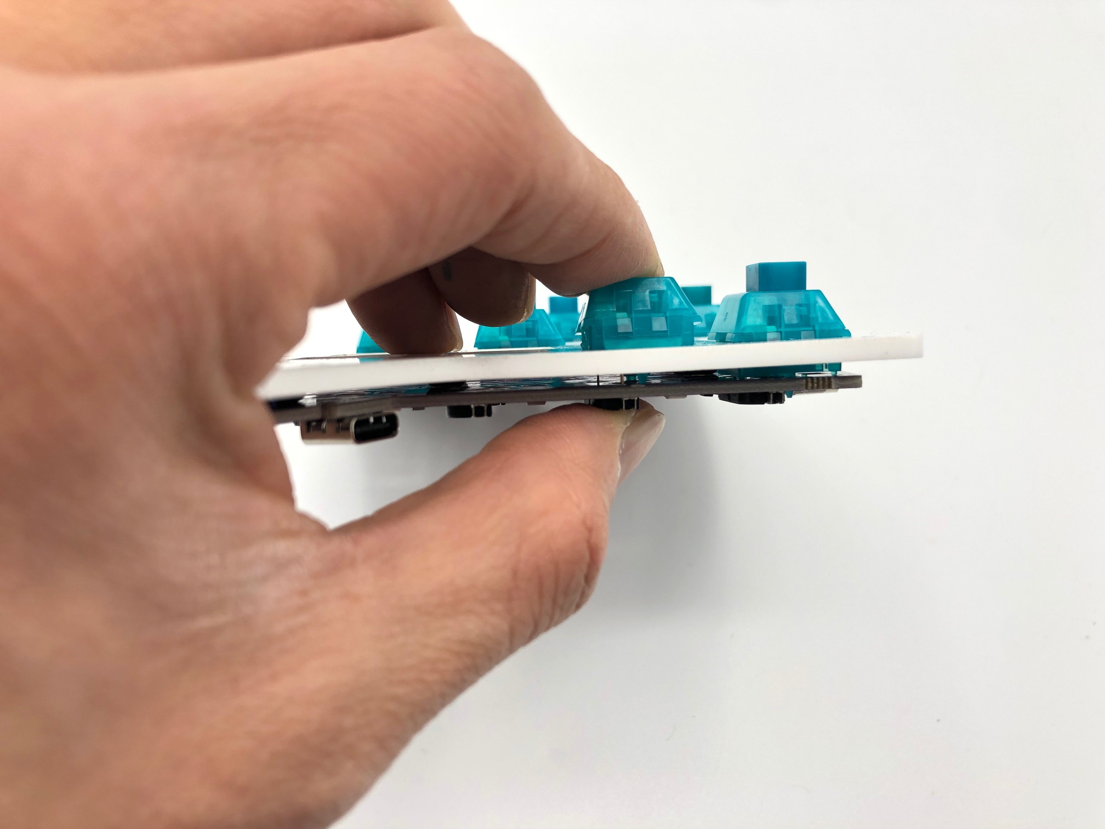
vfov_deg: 49.7
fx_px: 894
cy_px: 414
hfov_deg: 63.4
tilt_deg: -58.3
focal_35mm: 28
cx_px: 552
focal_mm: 4
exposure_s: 1/305
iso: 20
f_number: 1.8
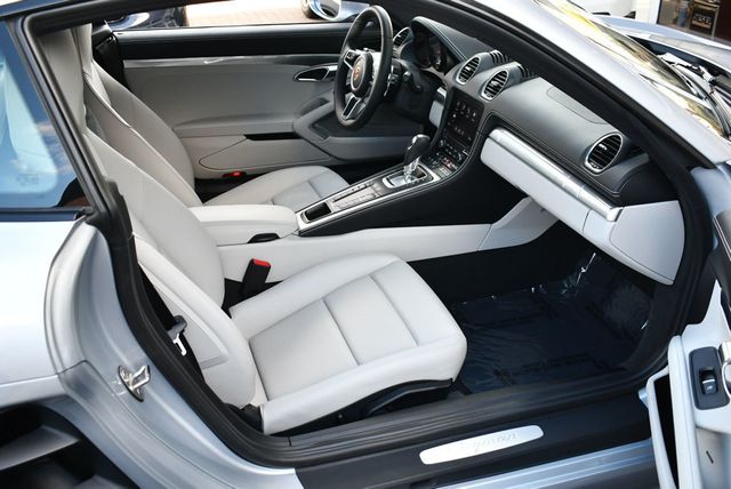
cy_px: 244
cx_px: 366
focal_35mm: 36
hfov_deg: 53.1
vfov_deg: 36.9
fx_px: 732
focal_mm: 18
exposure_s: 1/250
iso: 500
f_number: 3.5
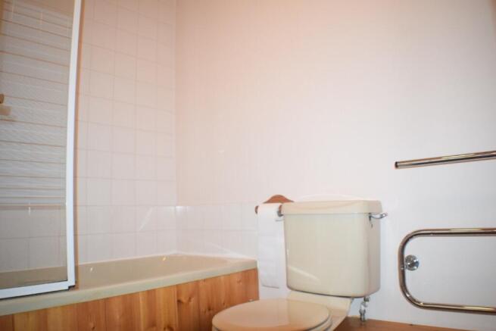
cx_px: 248
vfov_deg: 36.9
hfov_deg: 53.1
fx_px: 496
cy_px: 166
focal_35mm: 36
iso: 800
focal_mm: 24
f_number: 4.5
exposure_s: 1/80
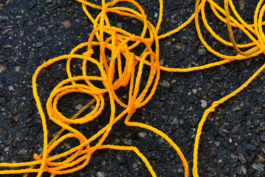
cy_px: 88
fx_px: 574
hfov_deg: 26.0
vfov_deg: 17.5
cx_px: 132
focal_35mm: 78
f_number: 11
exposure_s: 1/80
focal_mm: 52
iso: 450
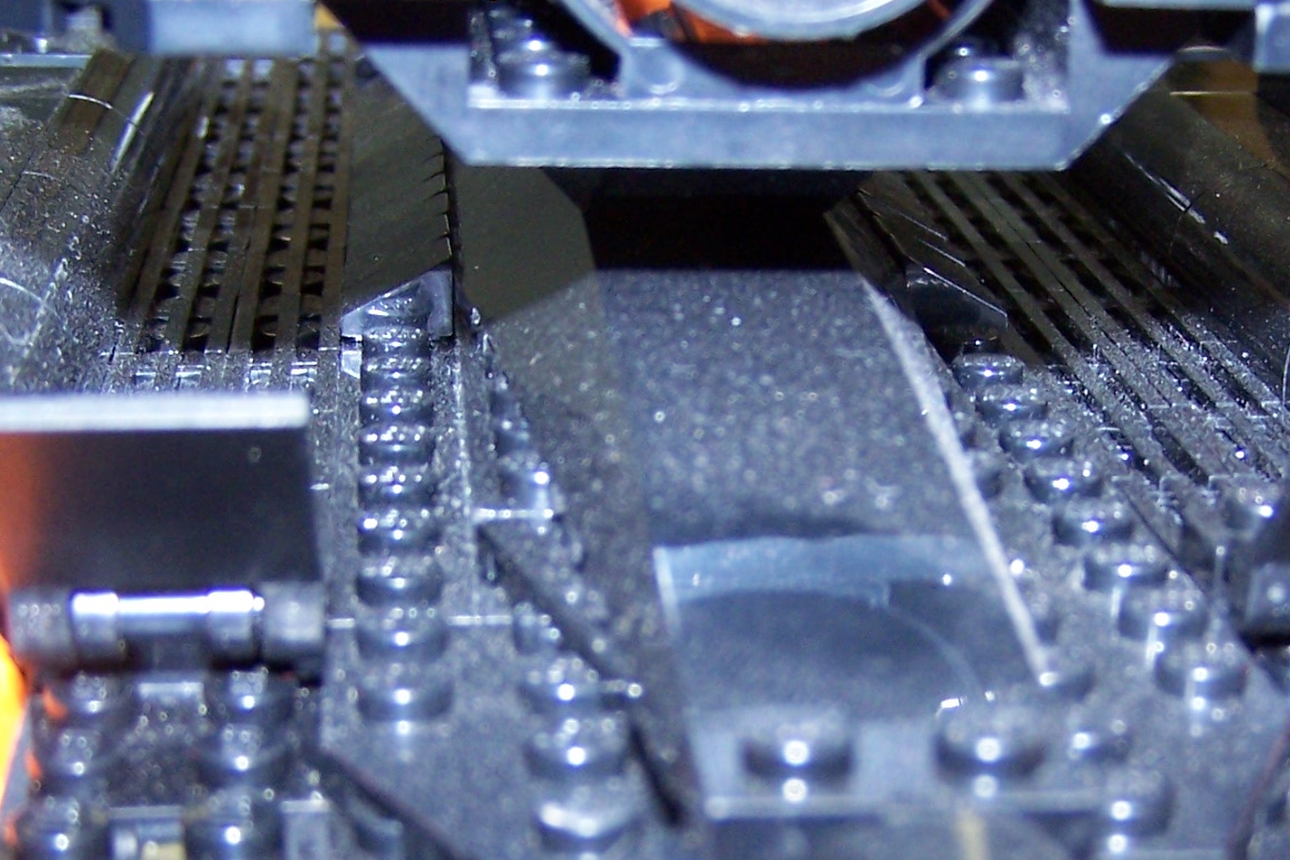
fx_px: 2795
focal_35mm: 78
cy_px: 711
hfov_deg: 25.9
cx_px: 833
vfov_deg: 17.3
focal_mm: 6.3
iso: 140
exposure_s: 1/60
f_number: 2.8
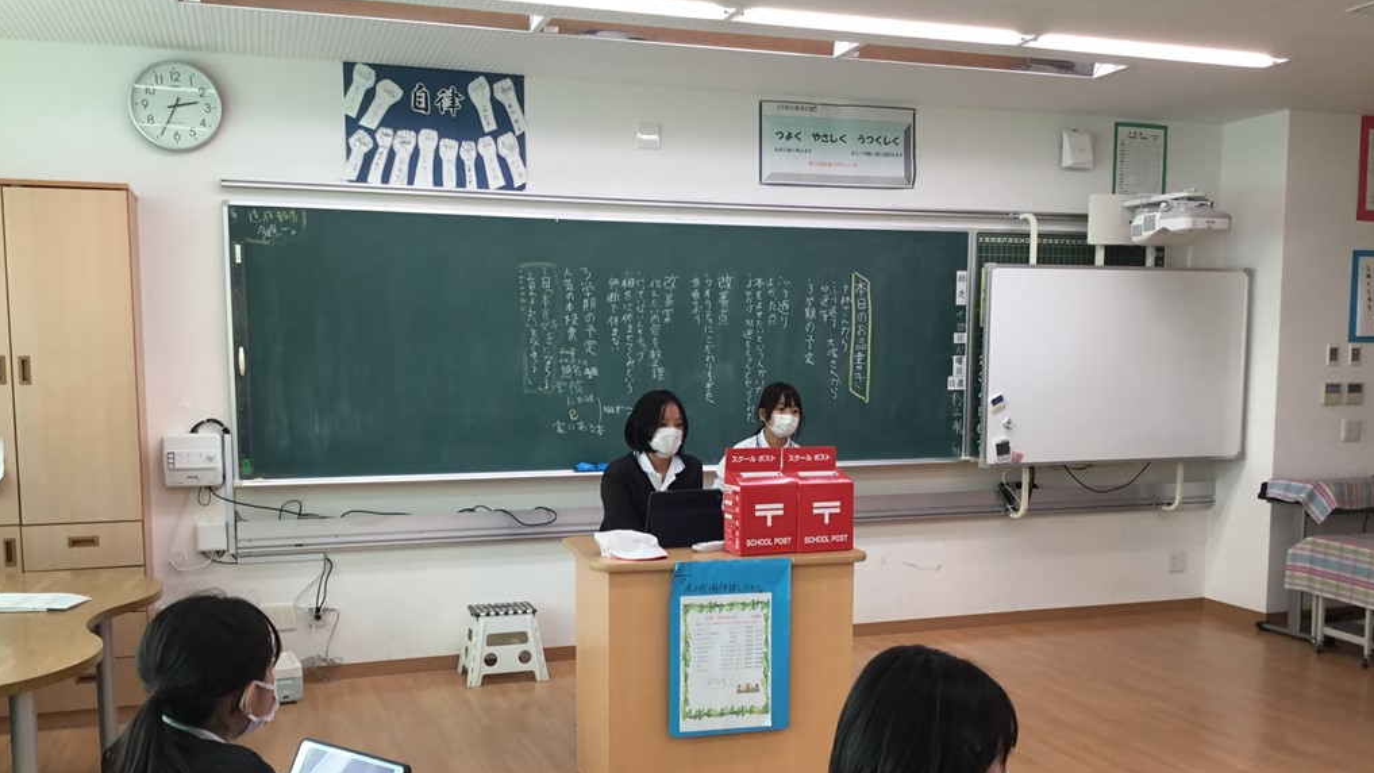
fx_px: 1239
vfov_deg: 34.5
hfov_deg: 58.0
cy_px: 484
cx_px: 686
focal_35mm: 34
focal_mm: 3.3
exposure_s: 1/60
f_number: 2.4
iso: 32
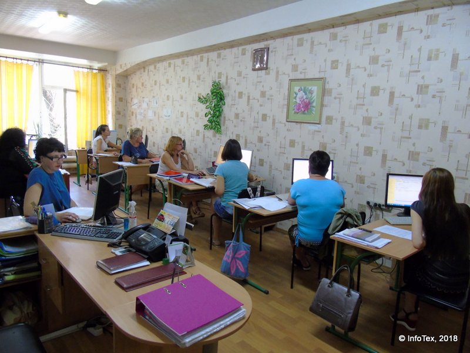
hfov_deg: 69.4
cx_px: 235
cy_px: 176
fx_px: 339
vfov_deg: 54.9
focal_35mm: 25
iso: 400
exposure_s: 1/20
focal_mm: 4.4
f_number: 3.4
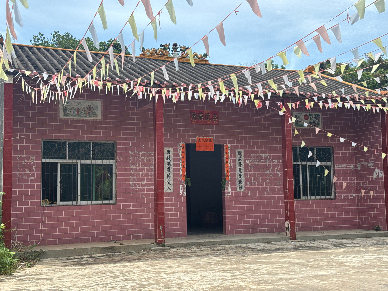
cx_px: 194
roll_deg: +1.2
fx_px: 538
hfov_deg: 39.7
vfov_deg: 30.3
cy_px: 146
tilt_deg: +5.9
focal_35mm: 48
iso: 64
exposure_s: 1/2331
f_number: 1.78
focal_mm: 6.76
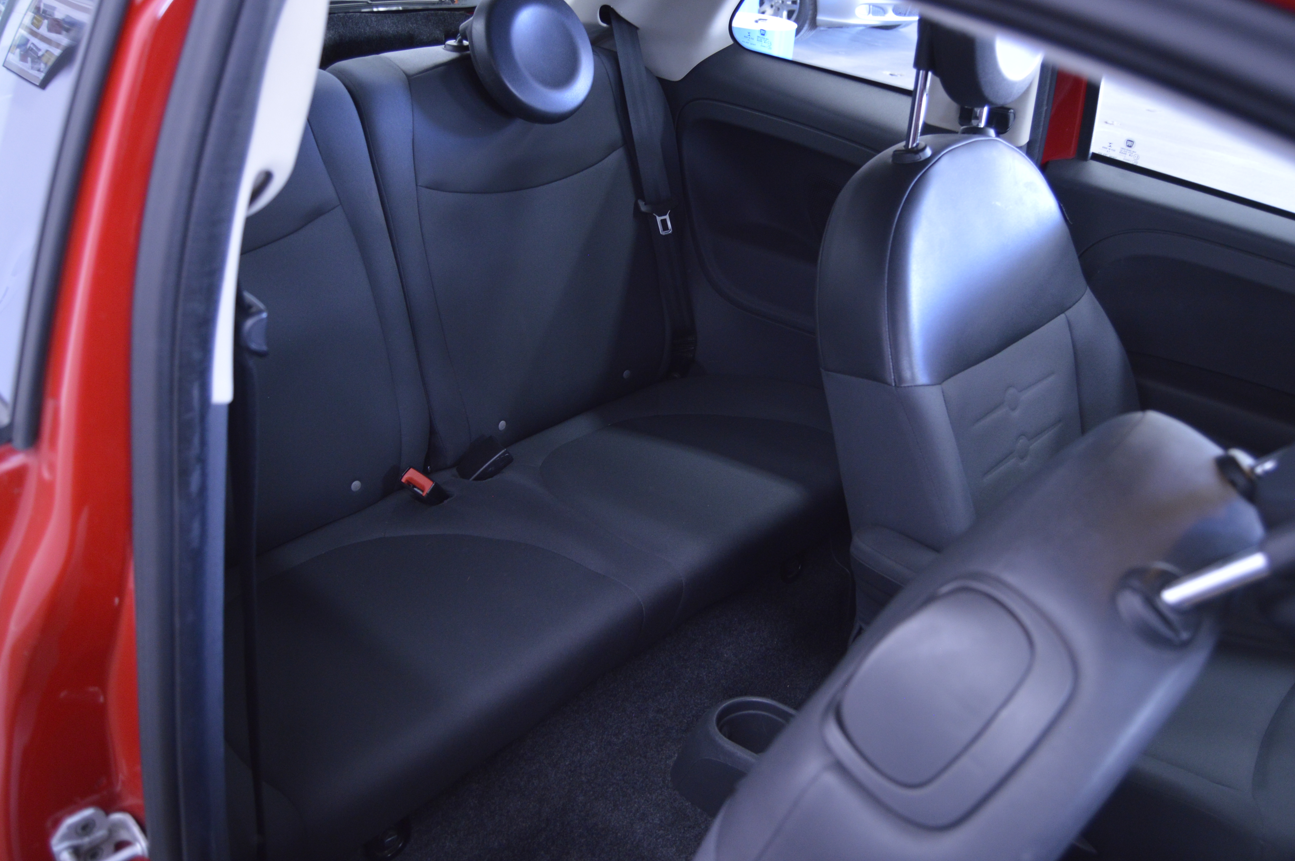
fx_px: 1078
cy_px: 401
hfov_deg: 62.0
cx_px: 658
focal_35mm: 30
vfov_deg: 43.5
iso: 800
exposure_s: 1/30
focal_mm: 18
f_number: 3.5
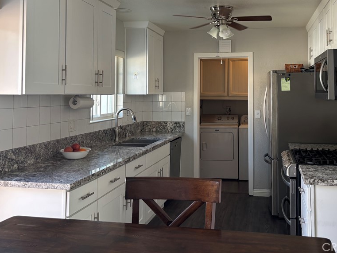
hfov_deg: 52.1
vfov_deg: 40.2
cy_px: 83
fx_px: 341
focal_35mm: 35
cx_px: 210
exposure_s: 1/121
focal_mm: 5.96
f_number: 1.6
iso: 125
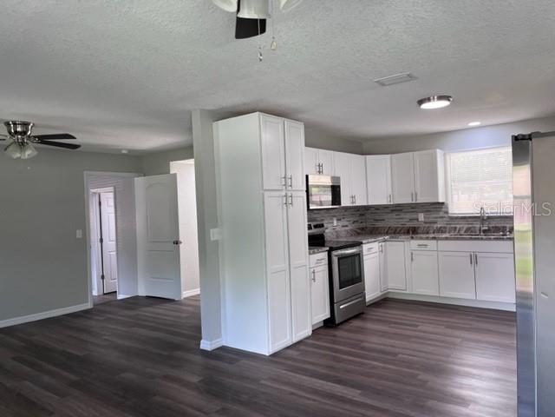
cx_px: 278
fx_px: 417
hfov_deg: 67.3
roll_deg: +2.4
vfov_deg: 53.1
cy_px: 208
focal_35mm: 26
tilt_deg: -0.2
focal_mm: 5.1
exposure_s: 1/120
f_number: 1.6
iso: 125
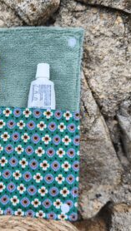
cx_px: 12
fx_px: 222
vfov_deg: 55.2
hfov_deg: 31.3
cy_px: 112
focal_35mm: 36
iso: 50
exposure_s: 1/125
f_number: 1.65
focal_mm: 6.18
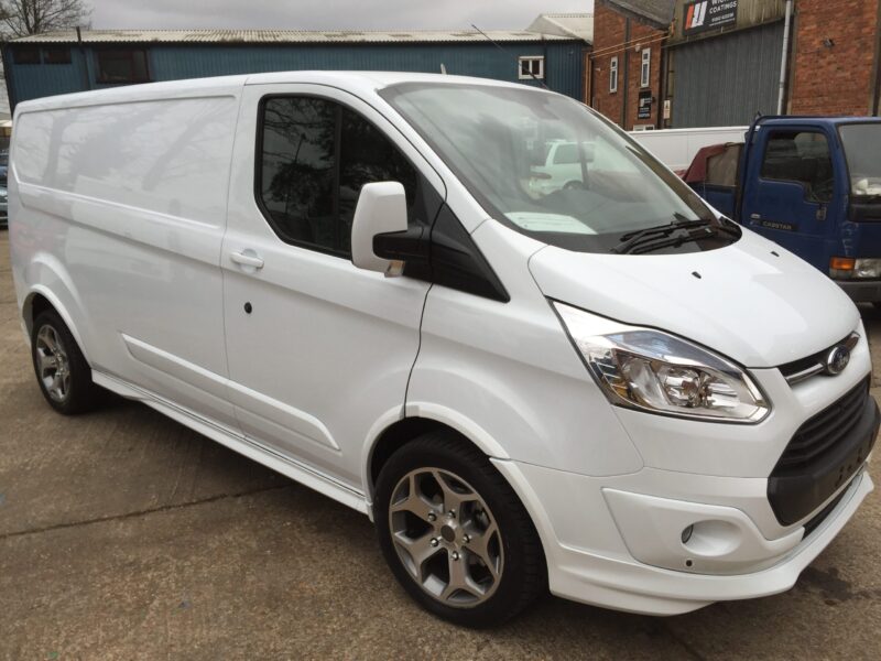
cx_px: 440
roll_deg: +1.6
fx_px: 738
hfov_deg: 61.7
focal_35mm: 29
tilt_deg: -13.5
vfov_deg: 48.2
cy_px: 330
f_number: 2.2
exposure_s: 1/216
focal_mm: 4.15
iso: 32
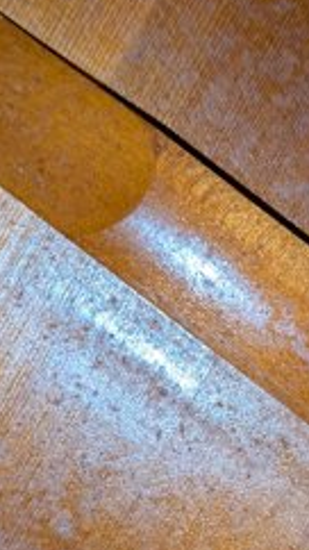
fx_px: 1181
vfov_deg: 26.1
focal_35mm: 81
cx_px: 247
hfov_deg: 14.8
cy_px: 348
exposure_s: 1/100
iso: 201
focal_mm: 5.43
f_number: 1.89
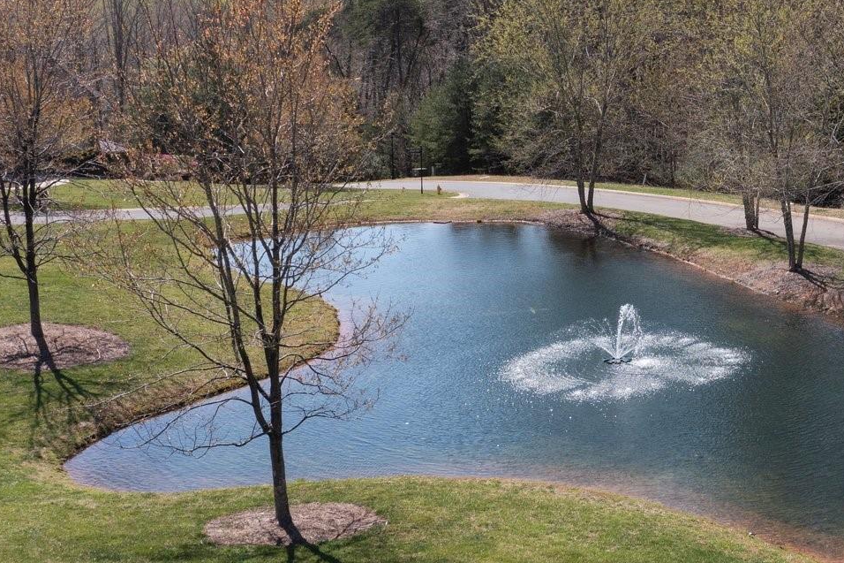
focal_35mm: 60
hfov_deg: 31.0
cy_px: 247
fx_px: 1406
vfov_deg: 22.6
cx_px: 842
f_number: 4.5
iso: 100
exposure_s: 1/640
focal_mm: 10.26
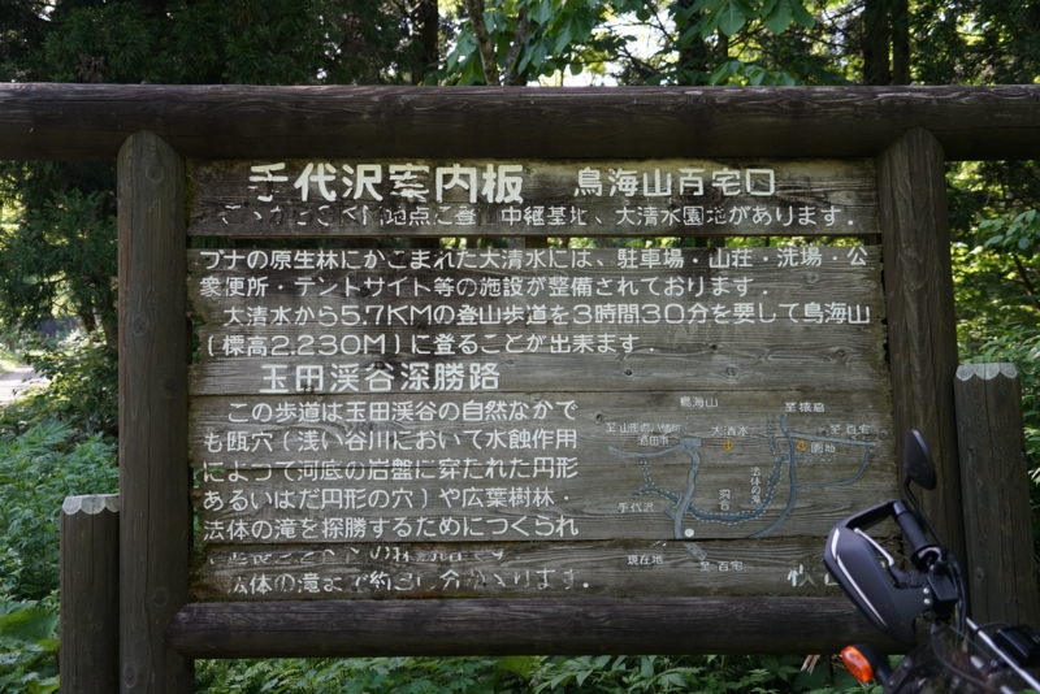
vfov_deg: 36.9
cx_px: 520
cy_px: 347
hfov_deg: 53.1
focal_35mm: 36
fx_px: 1040
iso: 250
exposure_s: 1/160
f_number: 4
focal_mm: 36
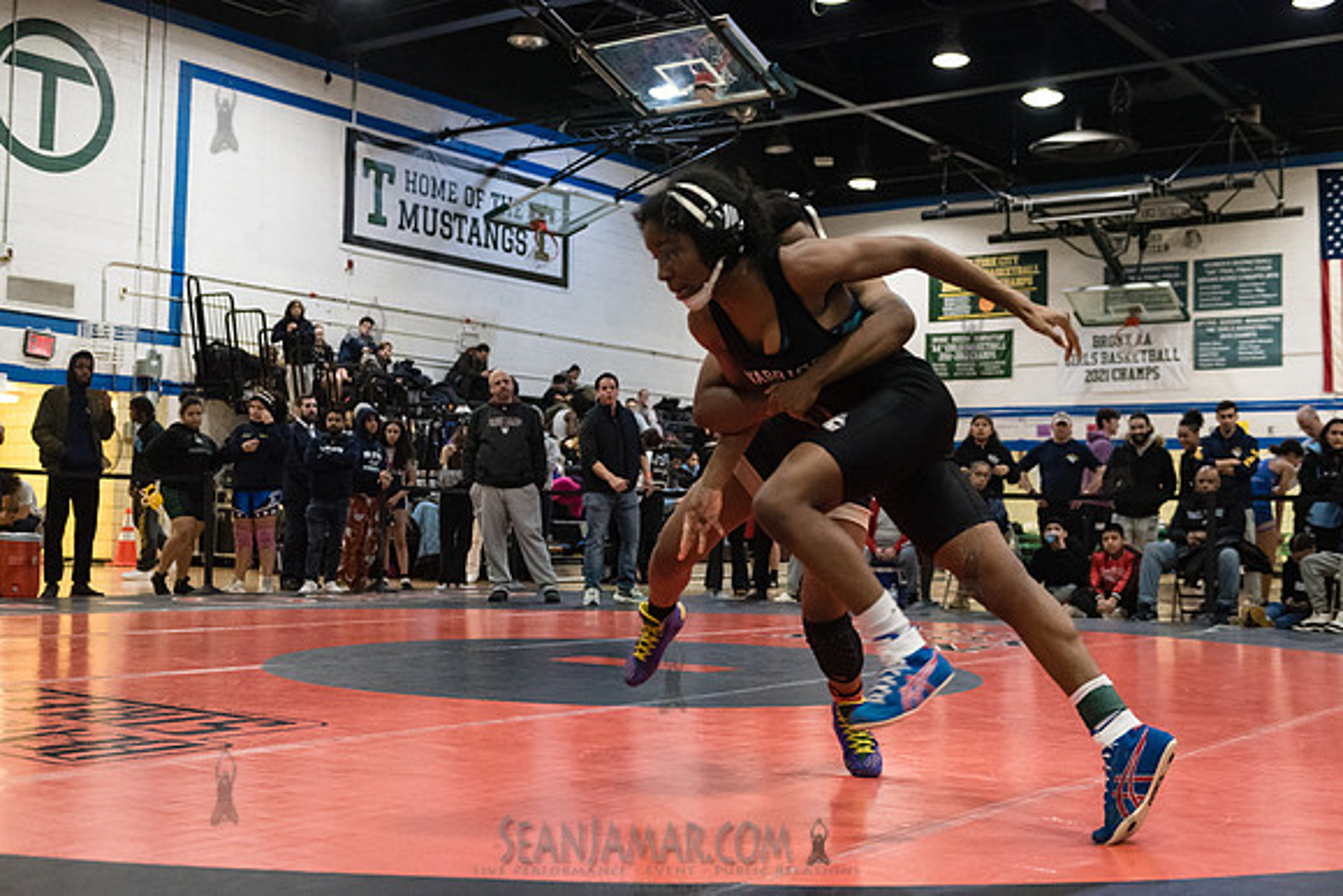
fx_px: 1642
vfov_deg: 30.5
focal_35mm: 44
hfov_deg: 44.5
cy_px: 448
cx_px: 672
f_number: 3.2
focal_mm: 44
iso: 8000
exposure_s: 1/500
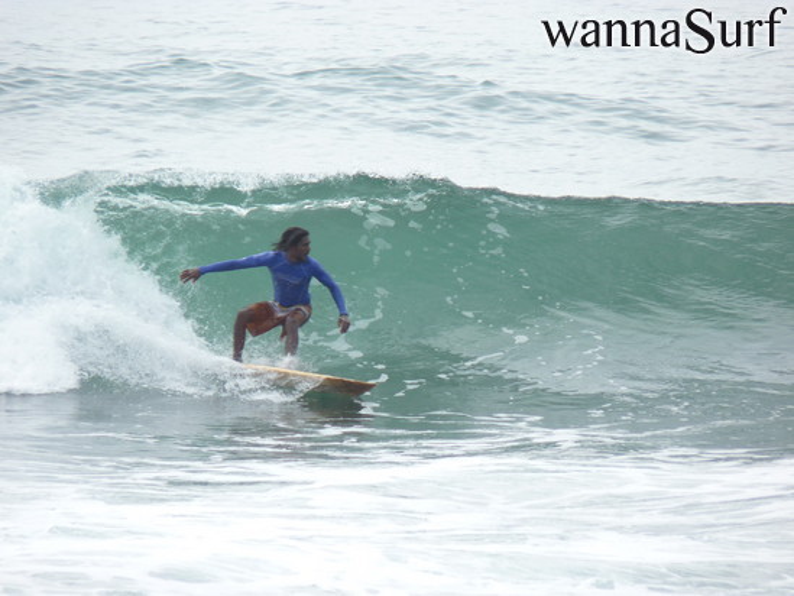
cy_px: 298
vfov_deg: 3.1
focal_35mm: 486
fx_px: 11150
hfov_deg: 4.1
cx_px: 397
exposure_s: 1/500
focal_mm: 86.4
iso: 125
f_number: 4.4
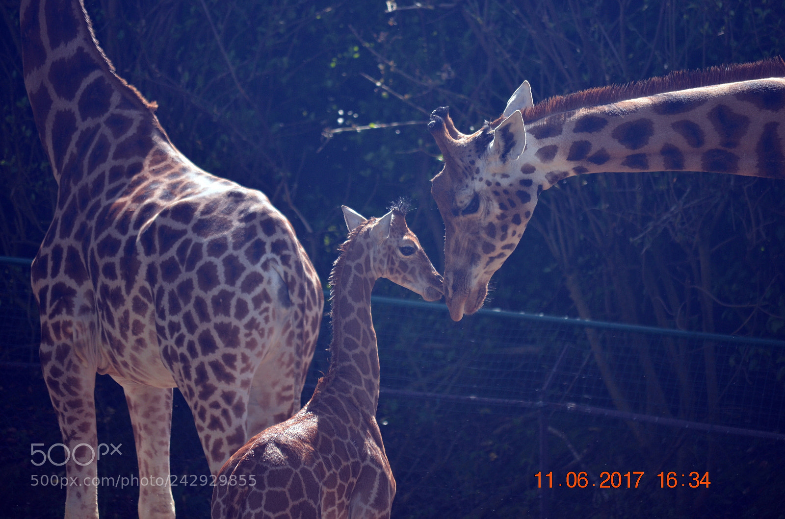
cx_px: 392
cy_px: 260
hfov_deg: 6.9
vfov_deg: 4.6
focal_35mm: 300
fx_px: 6527
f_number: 5.6
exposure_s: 1/500
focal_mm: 200
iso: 280
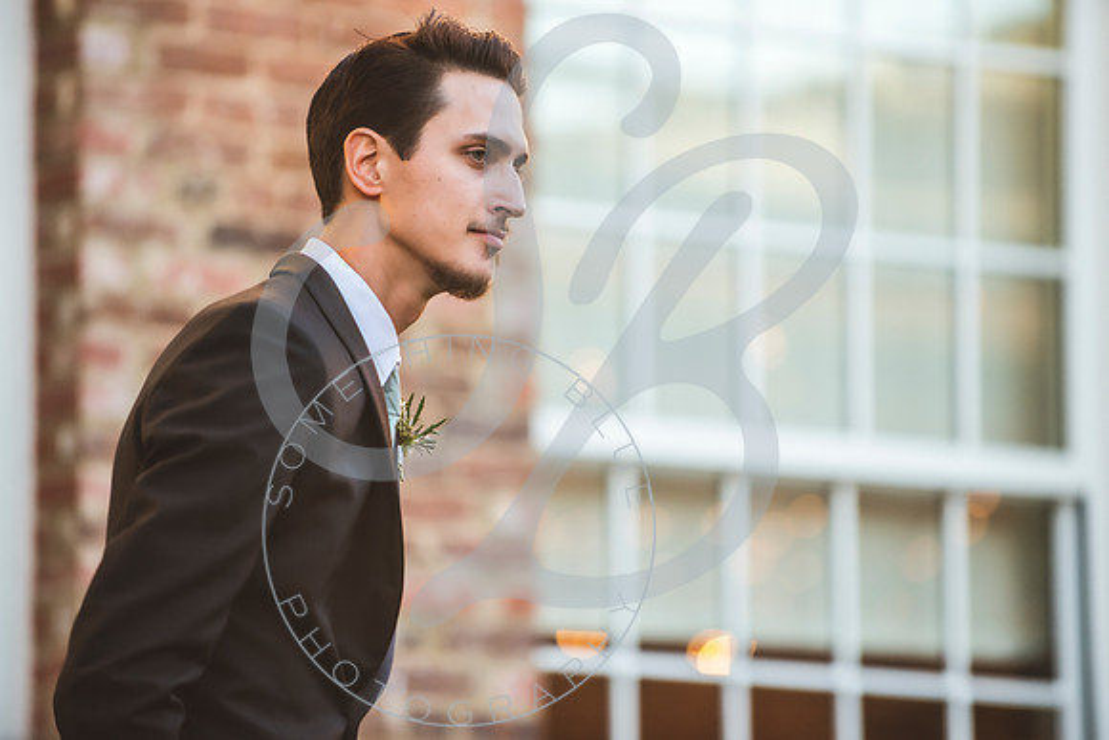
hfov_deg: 9.3
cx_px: 554
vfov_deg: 6.2
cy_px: 370
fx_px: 6782
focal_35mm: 220
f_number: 2.8
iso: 640
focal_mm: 200
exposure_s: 1/640
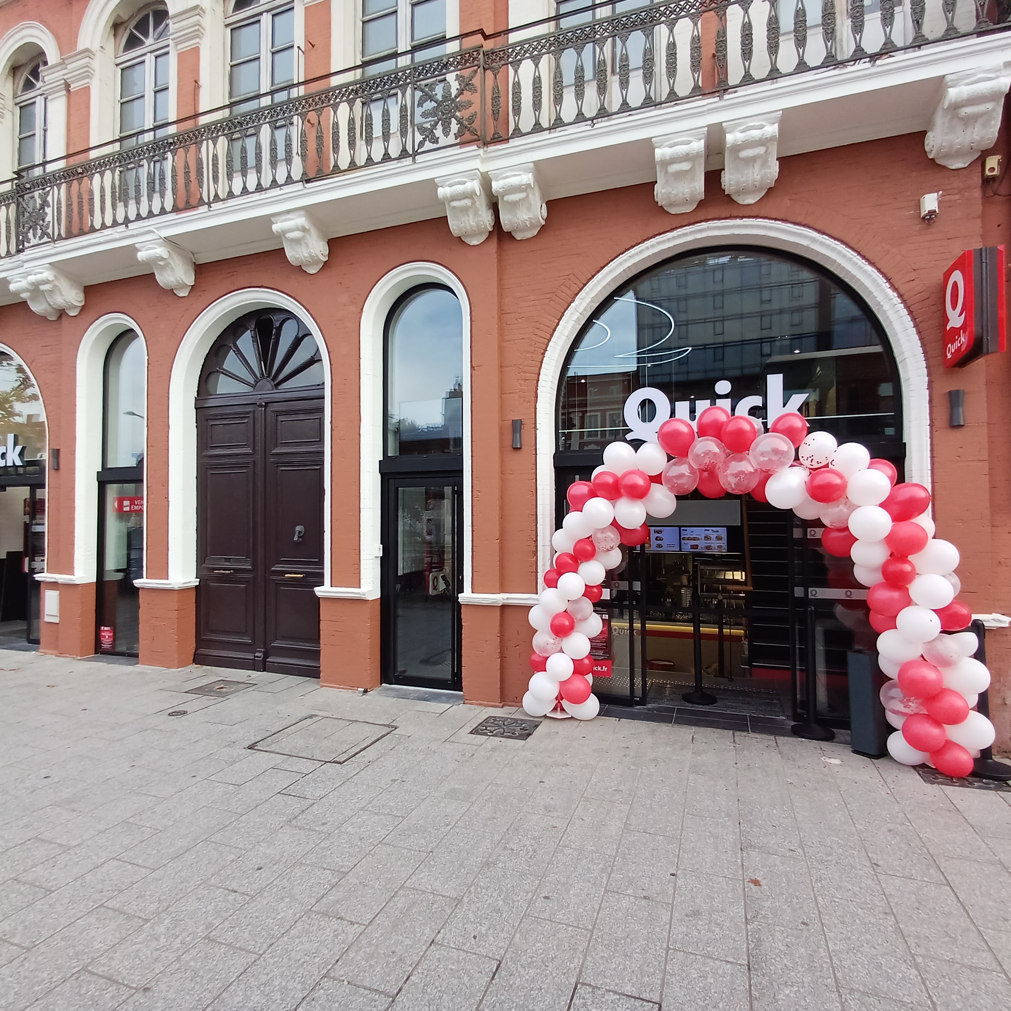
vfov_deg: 77.7
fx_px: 628
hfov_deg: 77.7
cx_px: 489
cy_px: 506
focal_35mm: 19
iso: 40
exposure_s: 1/145
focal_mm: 1.64
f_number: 2.2
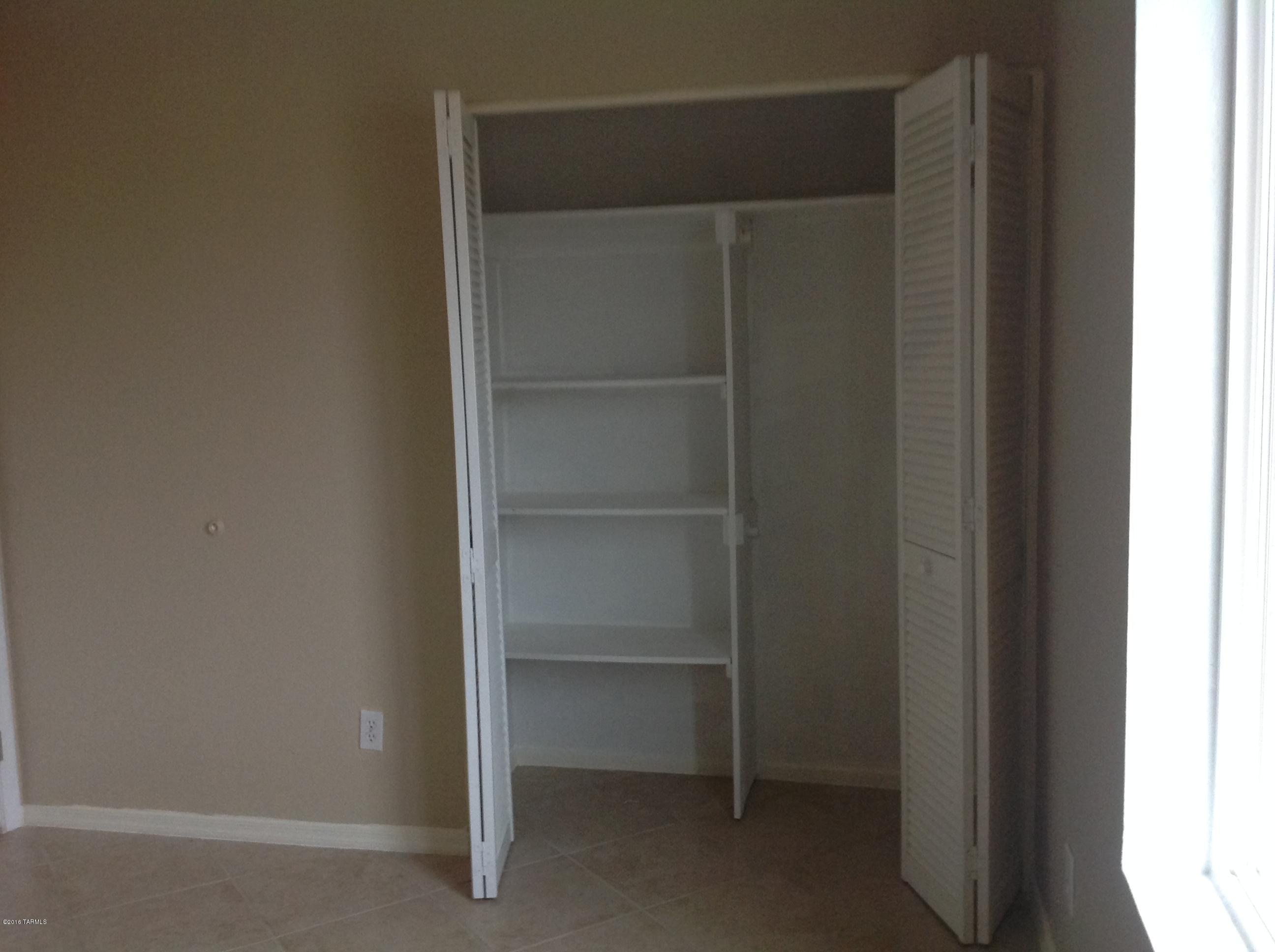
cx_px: 638
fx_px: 1287
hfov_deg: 52.7
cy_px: 476
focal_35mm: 35
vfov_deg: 40.6
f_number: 2.4
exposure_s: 1/15
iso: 200
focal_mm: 4.28
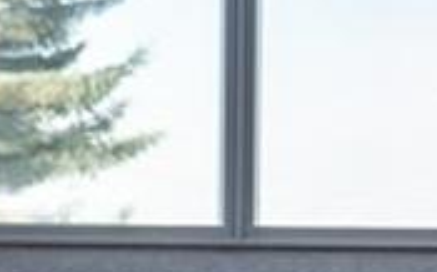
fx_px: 4735
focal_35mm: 398
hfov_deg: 5.3
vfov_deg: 3.3
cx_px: 41
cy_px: 419
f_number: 4
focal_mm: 43
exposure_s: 1/160
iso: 125
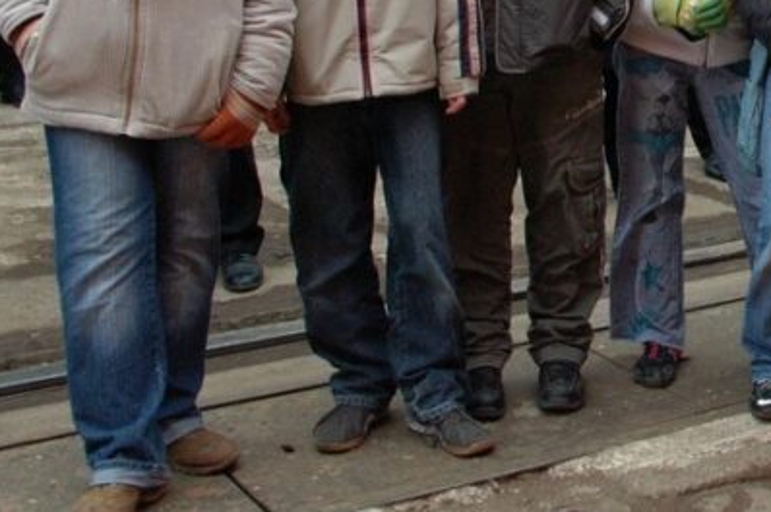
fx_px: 1817
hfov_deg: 22.5
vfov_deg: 15.5
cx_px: 860
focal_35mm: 85
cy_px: -67
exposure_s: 1/160
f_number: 6.3
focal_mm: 22
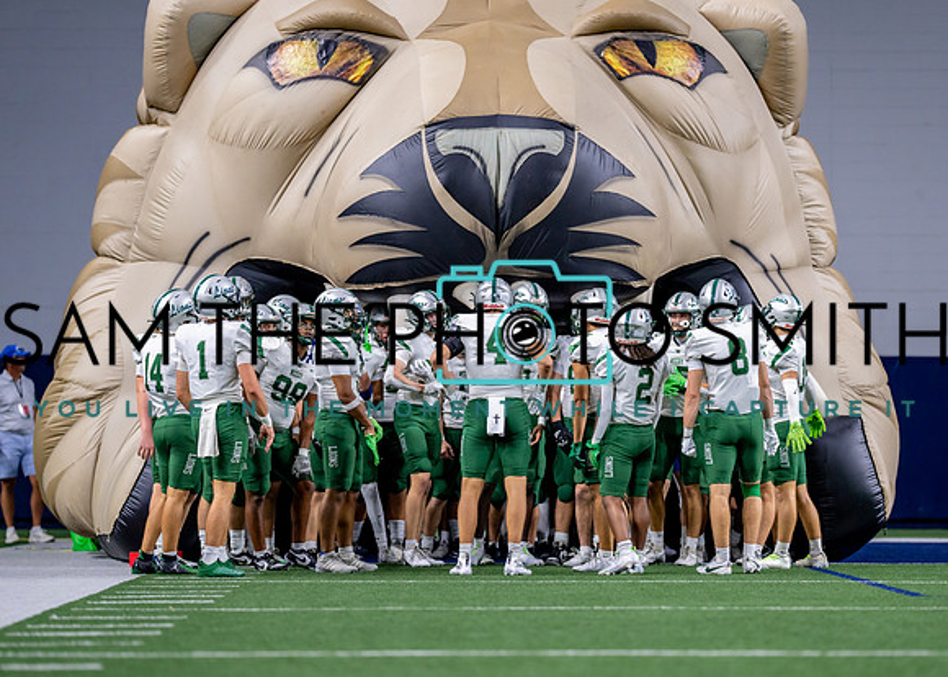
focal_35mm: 155
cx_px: 549
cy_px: 359
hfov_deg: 13.0
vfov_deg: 9.3
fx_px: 4175
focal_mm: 135
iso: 1000
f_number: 1.8
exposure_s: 1/1250
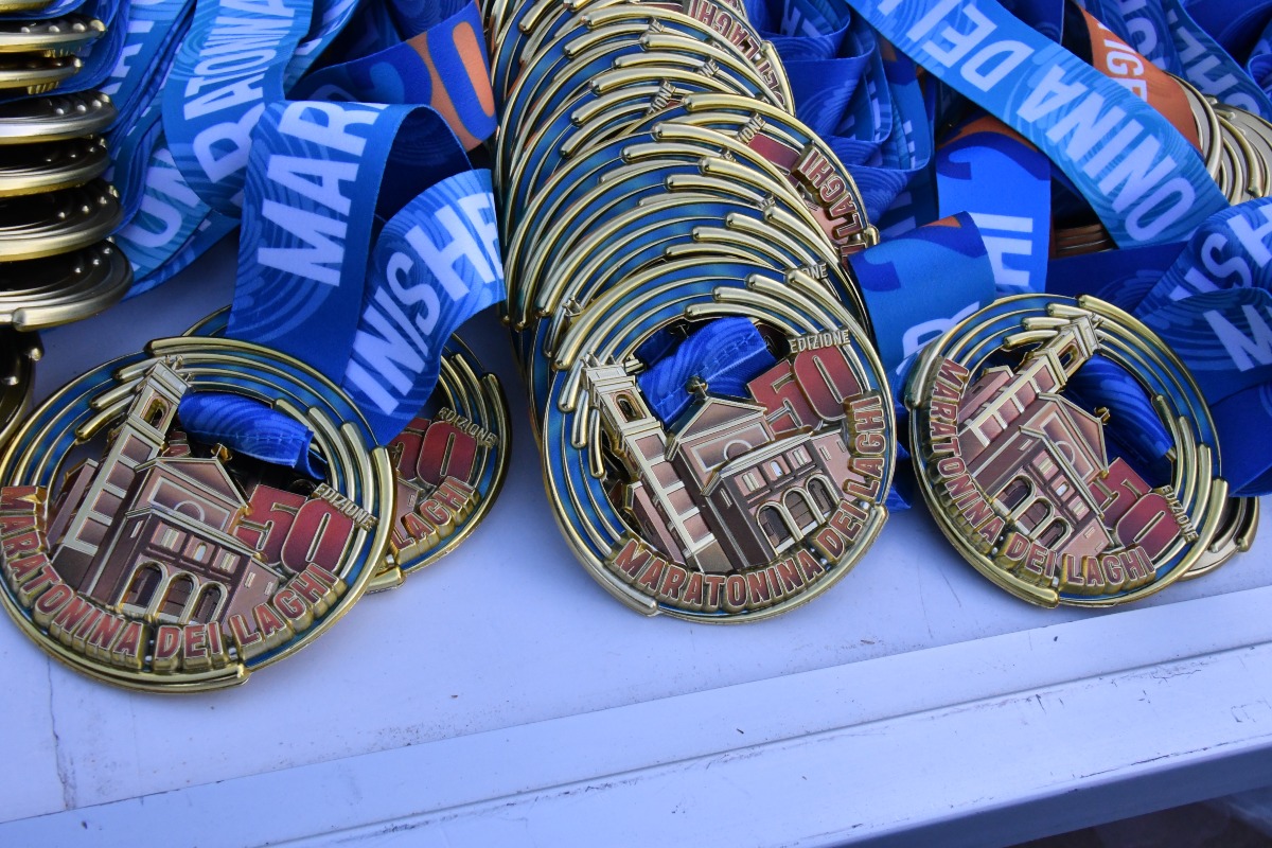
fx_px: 1590
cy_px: 424
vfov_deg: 29.9
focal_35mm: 45
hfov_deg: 43.6
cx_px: 636
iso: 2500
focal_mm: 30
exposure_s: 1/250
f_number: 18
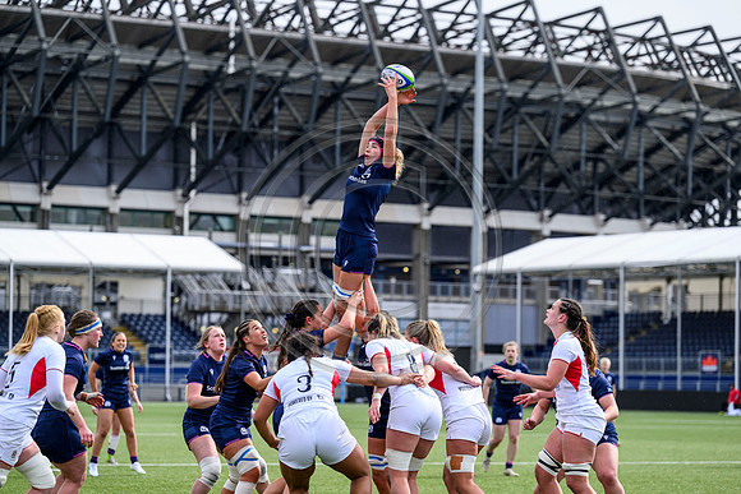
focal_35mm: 130
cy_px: 247
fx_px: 2676
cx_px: 370
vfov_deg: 10.6
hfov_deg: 15.8
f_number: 3.5
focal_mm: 130
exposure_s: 1/2500
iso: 500
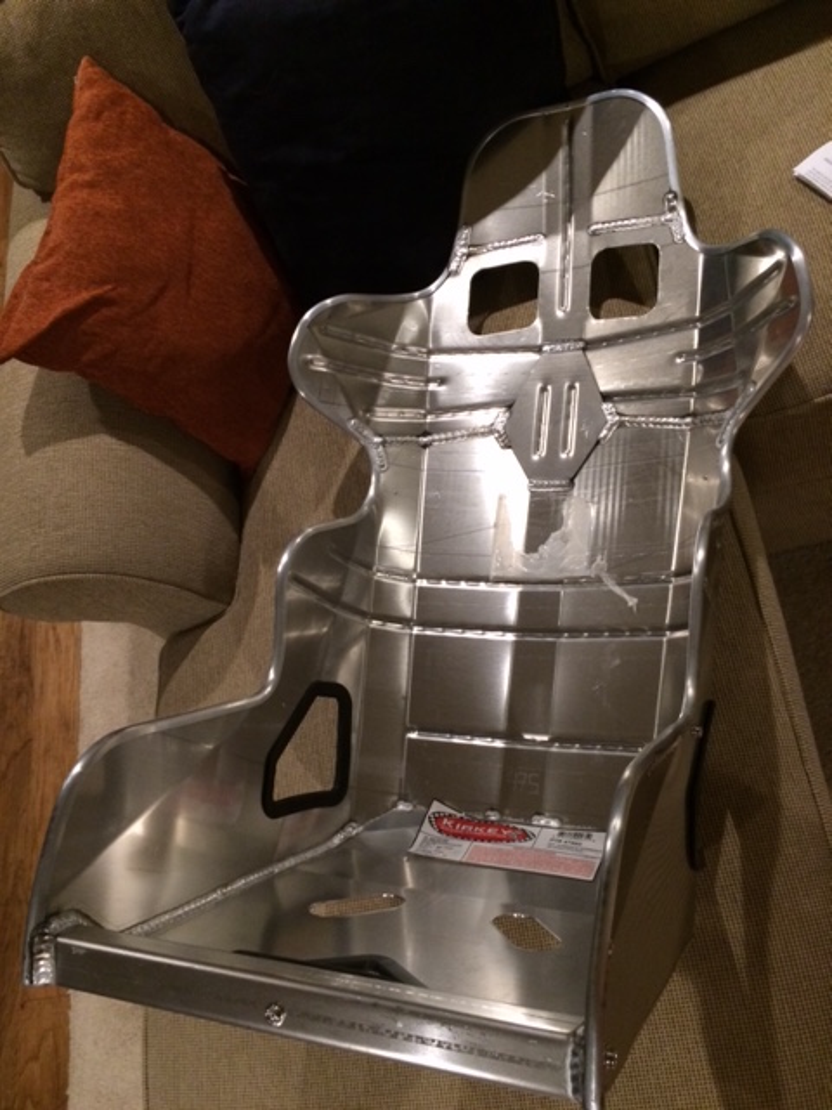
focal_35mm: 29
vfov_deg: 61.7
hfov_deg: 48.2
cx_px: 416
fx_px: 929
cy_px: 555
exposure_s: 1/17
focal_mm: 4.15
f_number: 2.2
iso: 320
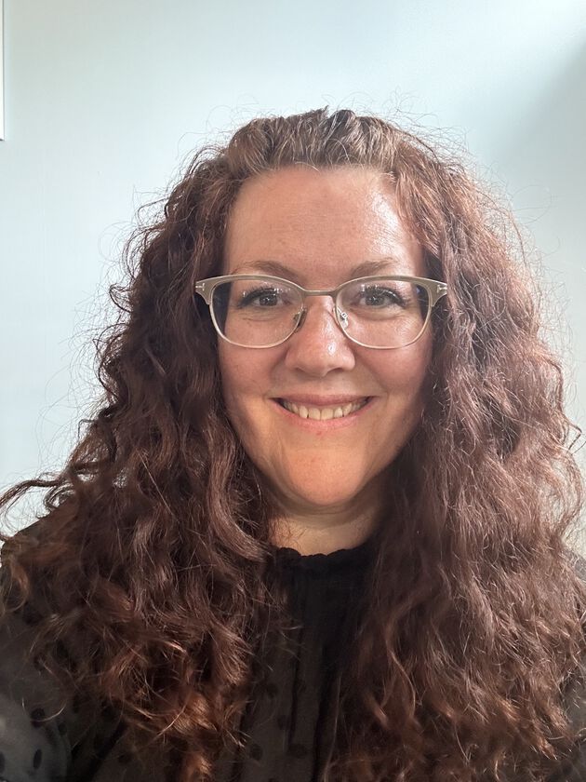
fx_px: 677
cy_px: 391
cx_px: 293
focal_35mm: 30
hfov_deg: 46.8
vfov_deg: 60.0
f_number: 1.9
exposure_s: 1/33
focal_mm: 2.69
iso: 250
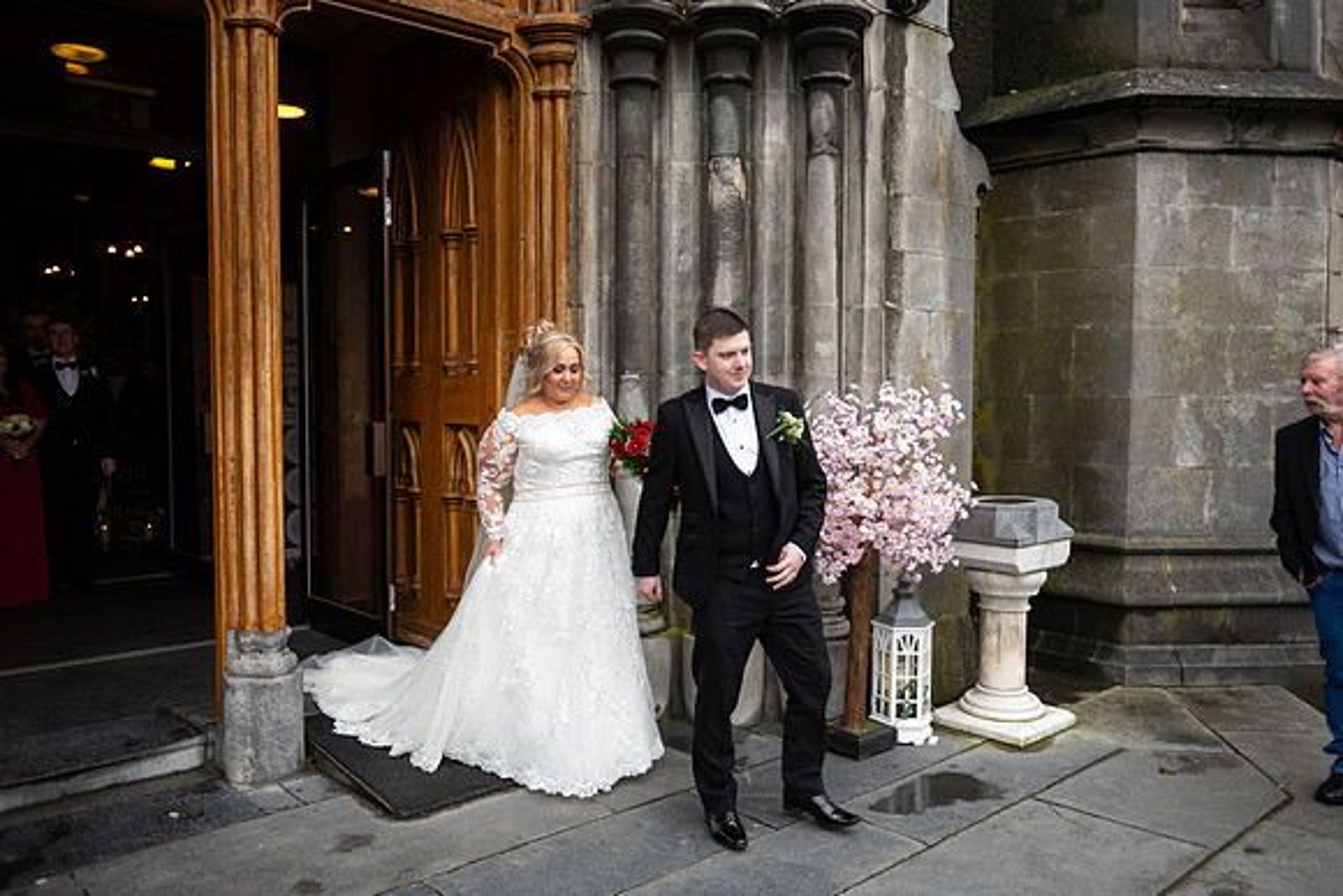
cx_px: 672
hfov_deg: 63.6
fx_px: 1082
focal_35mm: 29
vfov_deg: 45.0
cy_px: 448
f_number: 3.5
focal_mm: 29
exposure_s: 1/160
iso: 200
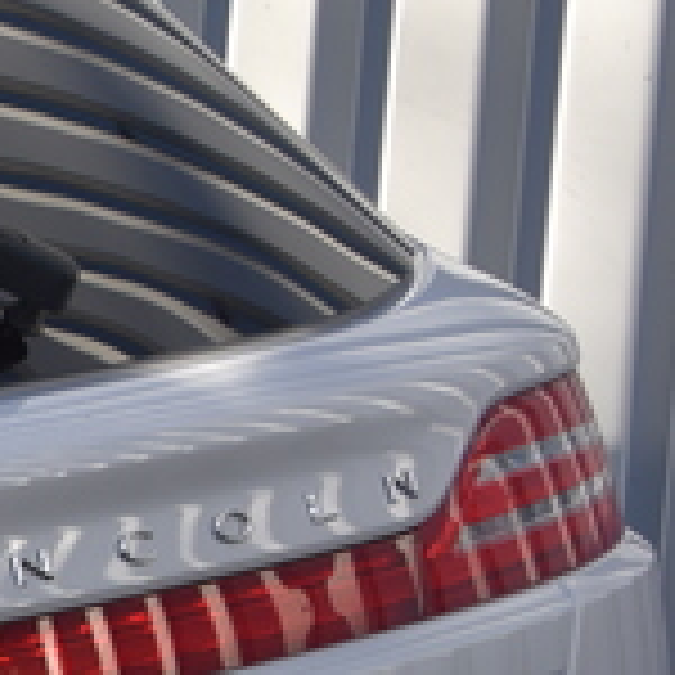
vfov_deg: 5.6
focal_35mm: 312
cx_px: -1629
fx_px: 6883
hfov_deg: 5.2
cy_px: 824
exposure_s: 1/160
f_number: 6.3
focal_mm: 45
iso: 100
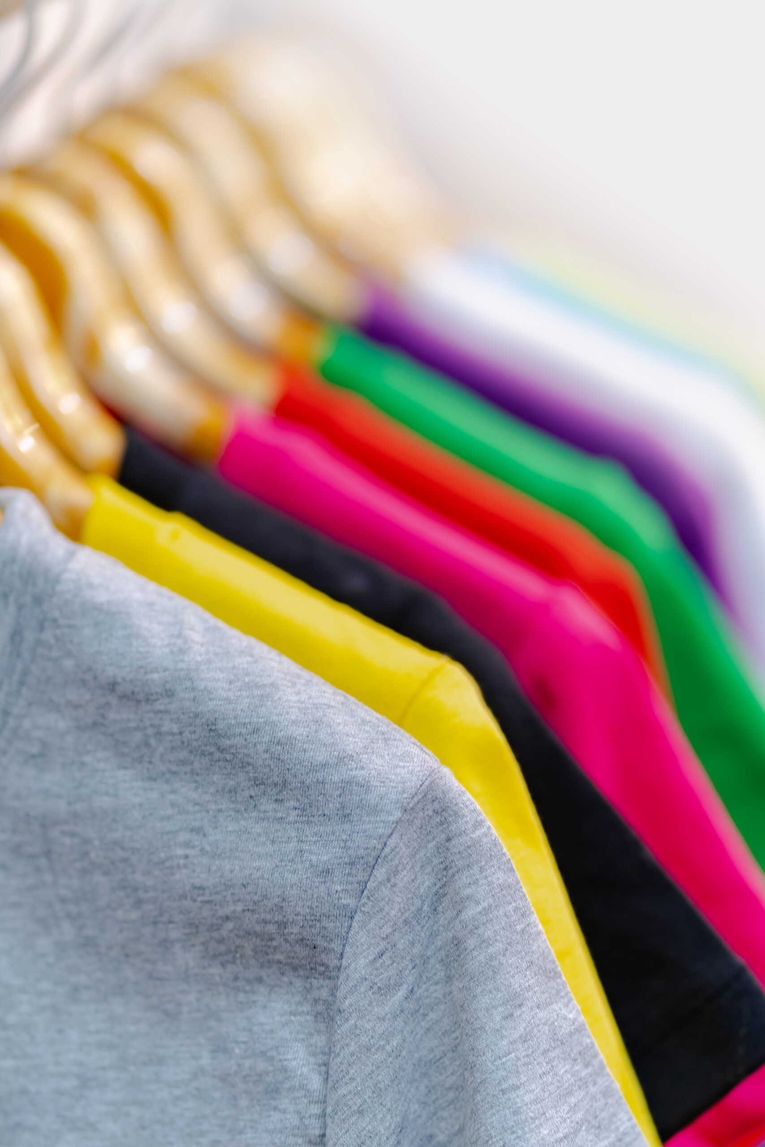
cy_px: 574
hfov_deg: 16.1
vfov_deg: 23.9
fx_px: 2709
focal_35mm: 85
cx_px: 382
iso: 100
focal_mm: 85
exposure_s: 1/50
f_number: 1.8
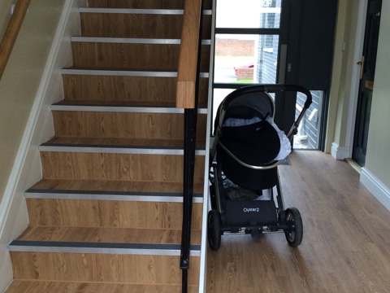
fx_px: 361
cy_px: 146
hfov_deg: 56.8
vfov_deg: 44.2
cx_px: 195
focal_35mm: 32
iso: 50
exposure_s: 1/100
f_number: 2.4
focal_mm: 3.3
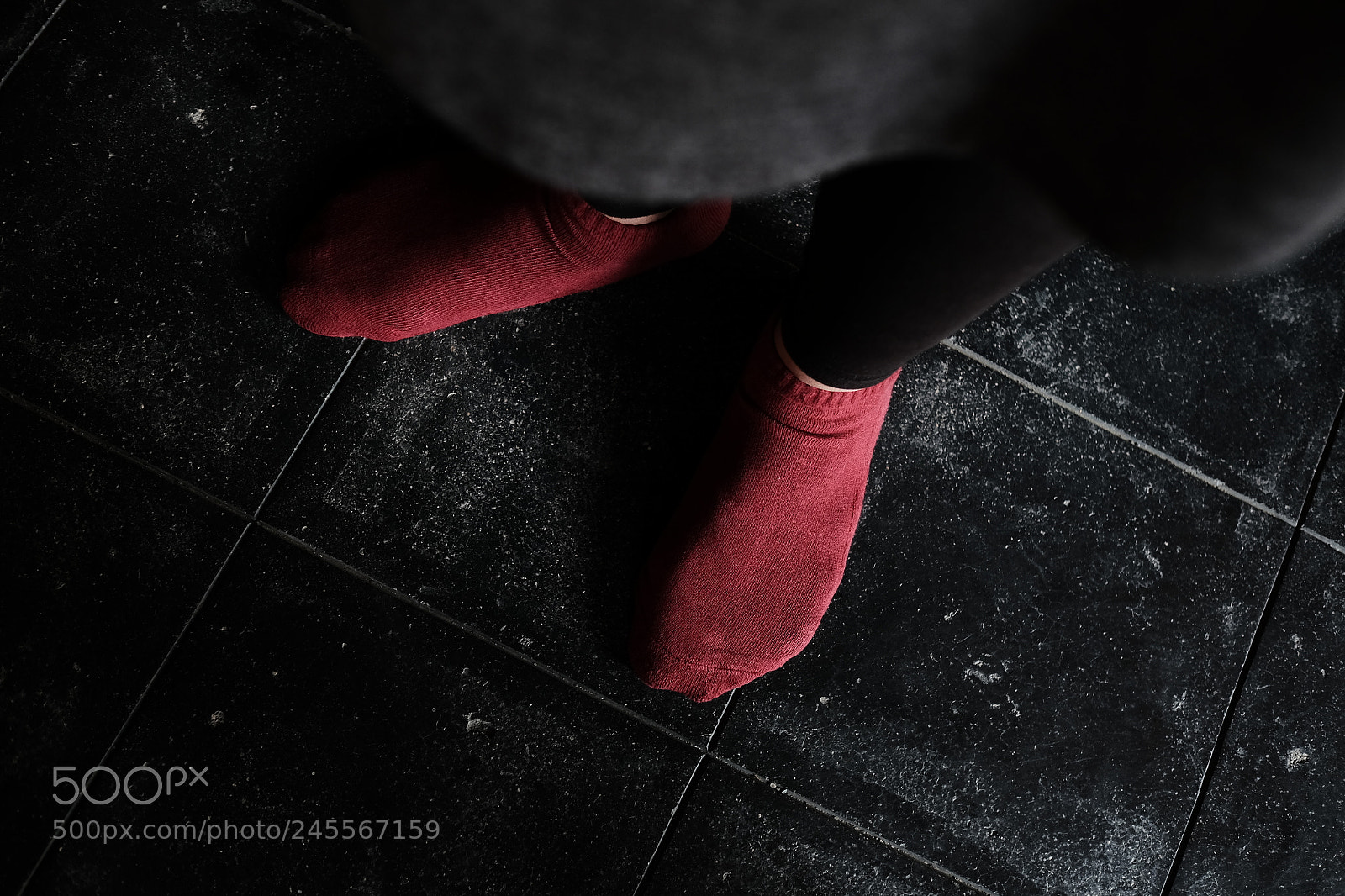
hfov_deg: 54.4
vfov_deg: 37.8
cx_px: 672
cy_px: 448
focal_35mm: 35
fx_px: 1307
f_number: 2.5
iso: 800
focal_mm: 23
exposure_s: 1/60
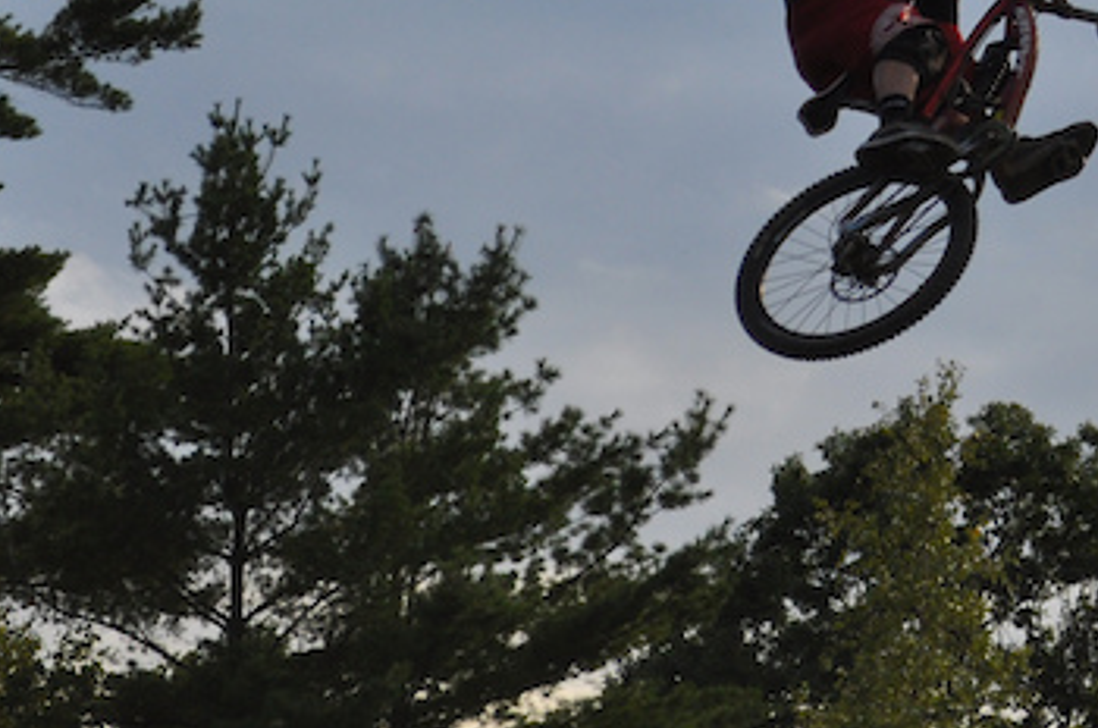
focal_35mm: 241
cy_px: -235
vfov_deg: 5.6
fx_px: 7351
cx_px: 1302
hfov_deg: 8.5
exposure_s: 1/1600
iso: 400
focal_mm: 55
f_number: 6.3
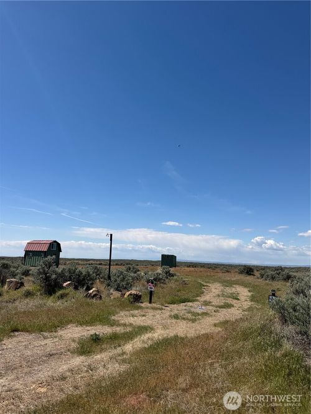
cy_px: 207
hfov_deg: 56.8
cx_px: 156
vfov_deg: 71.6
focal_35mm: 24
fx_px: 288
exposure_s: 1/7353
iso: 80
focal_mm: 6.76
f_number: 1.78
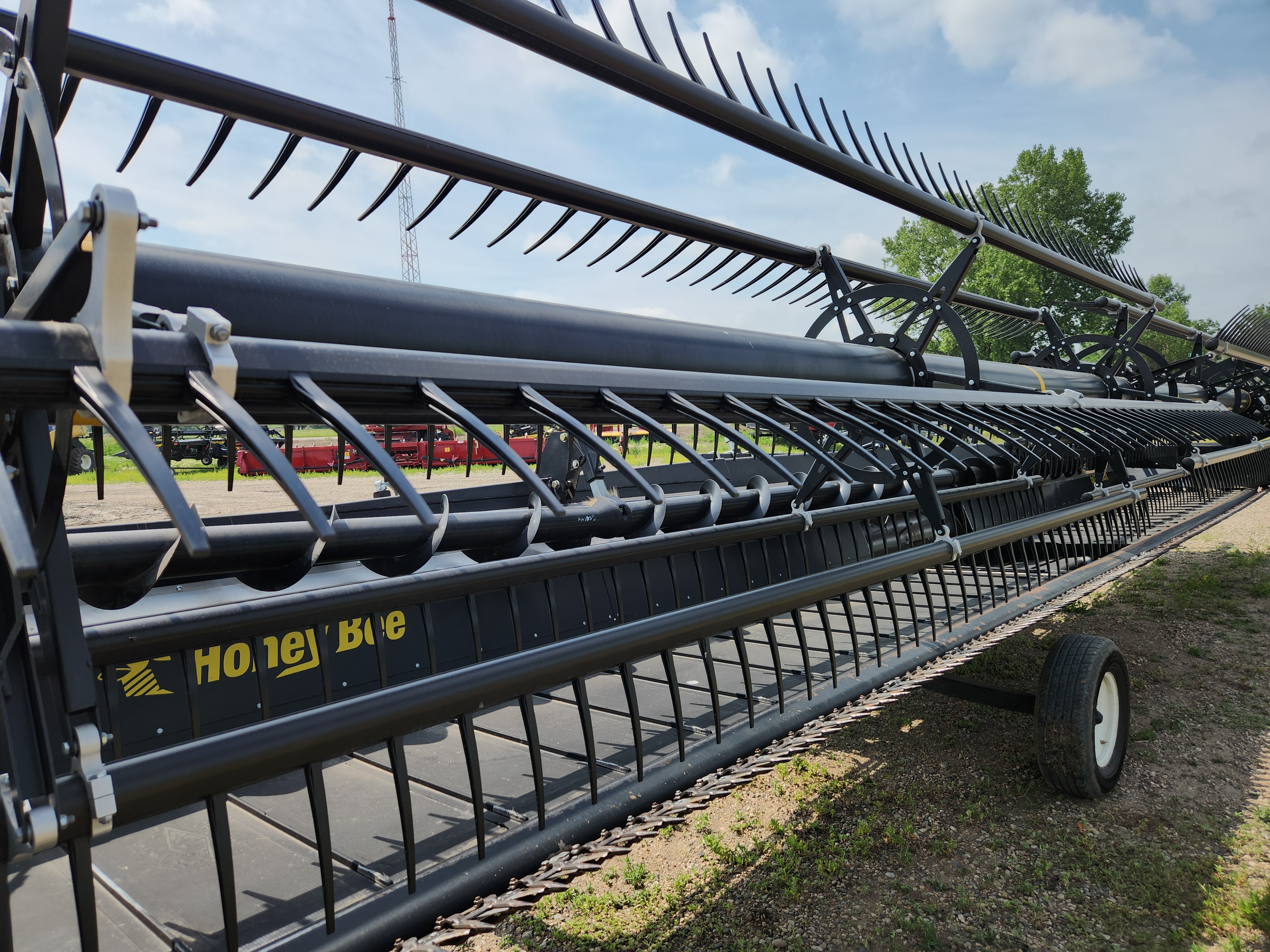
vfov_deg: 58.9
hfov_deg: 73.9
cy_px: 476
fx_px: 844
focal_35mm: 23
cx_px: 635
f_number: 1.8
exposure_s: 1/1513
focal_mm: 5.4
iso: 20
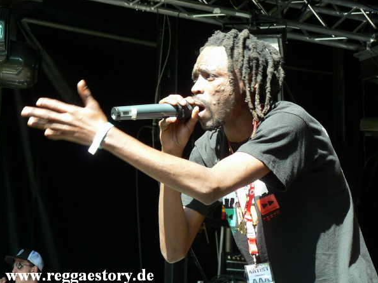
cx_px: 188
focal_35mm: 104
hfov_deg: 18.9
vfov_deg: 14.2
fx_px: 1135
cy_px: 142
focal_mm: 17.7
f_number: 3.2
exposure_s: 1/80
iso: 64
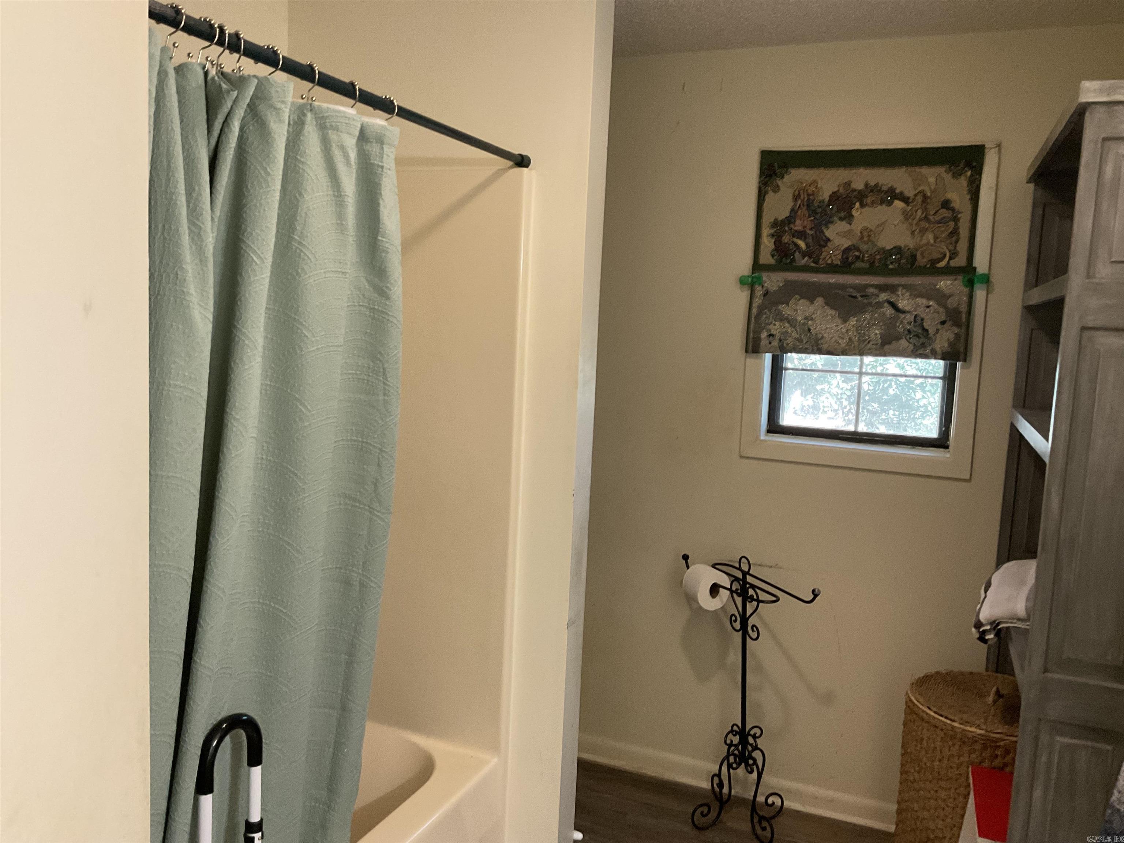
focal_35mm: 29
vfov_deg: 48.2
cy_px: 422
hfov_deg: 61.7
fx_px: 942
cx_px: 562
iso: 250
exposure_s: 1/60
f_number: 1.8
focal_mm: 3
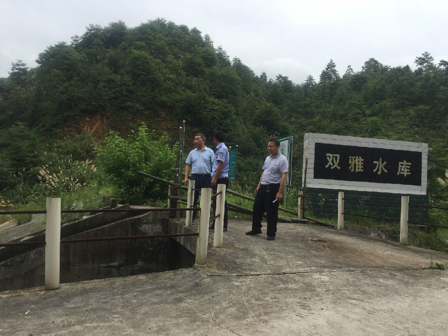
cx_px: 229
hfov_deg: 60.0
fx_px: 388
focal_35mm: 30
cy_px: 173
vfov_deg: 46.8
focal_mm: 4.15
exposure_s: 1/1582
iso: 32
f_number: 2.2
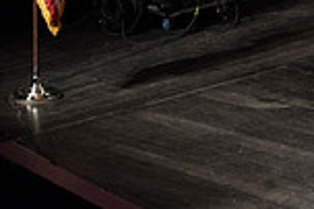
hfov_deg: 3.9
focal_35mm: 534
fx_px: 4653
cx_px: 417
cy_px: -86
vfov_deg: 2.6
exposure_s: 1/125
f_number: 5.6
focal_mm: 140
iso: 4000
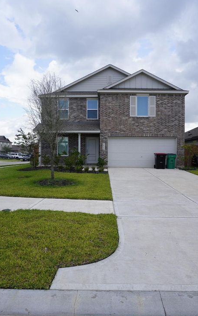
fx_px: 216
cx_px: 102
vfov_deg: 72.5
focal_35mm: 25
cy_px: 157
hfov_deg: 49.3
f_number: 5
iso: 100
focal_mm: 16
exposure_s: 1/250
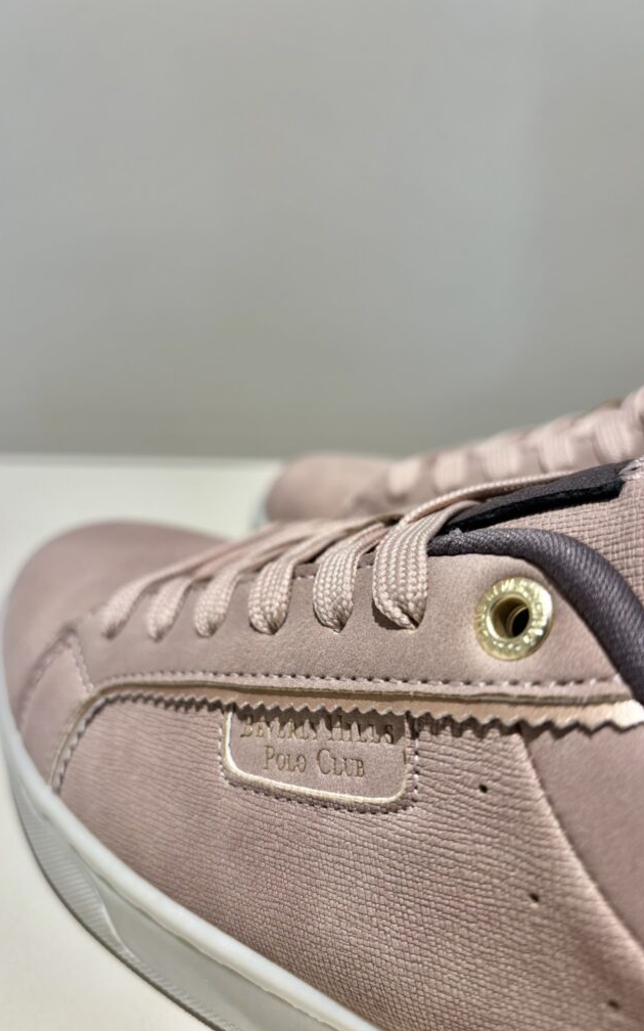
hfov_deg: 44.5
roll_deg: -2.8
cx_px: 305
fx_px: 786
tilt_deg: -20.6
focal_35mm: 28
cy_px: 520
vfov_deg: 66.5
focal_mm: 5.96
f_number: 1.6
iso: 50
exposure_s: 1/100
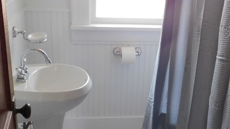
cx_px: 132
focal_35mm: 59
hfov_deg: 35.4
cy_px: 99
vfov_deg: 20.2
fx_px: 360
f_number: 3.5
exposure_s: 1/25
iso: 400
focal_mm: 6.3
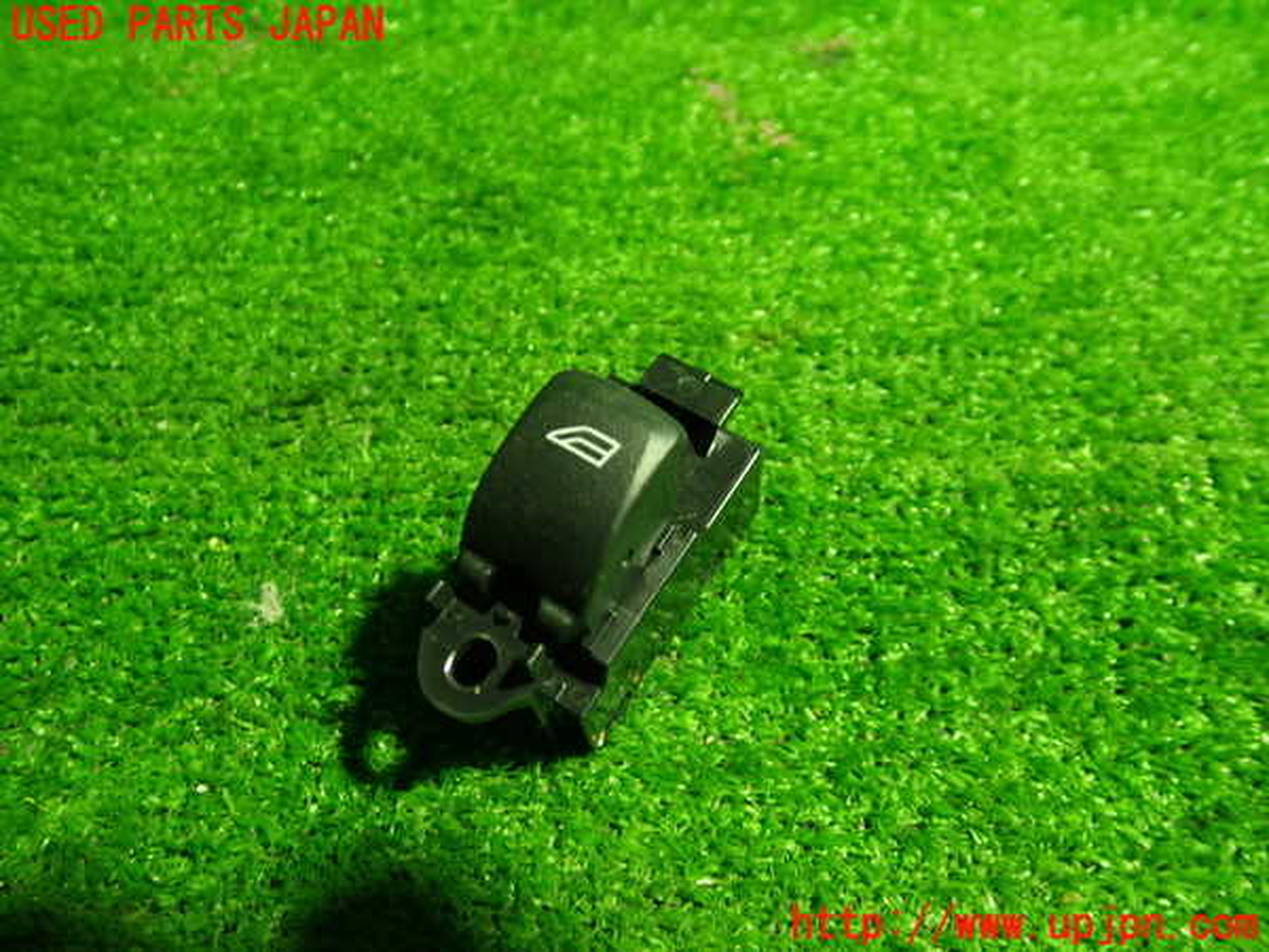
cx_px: 634
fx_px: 1100
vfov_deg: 46.8
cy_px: 476
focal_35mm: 30
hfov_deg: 60.0
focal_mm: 5.4
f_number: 2.3
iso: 400
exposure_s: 1/30
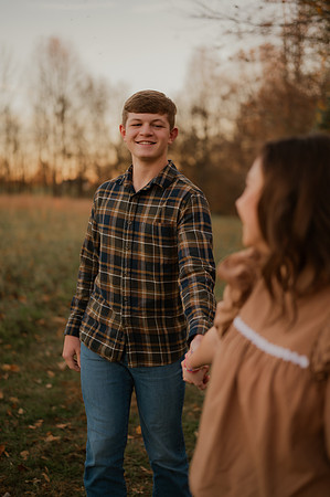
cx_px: 165
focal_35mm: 50
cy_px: 248
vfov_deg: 39.6
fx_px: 689
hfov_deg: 26.9
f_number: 1.8
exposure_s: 1/125
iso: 100
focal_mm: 50
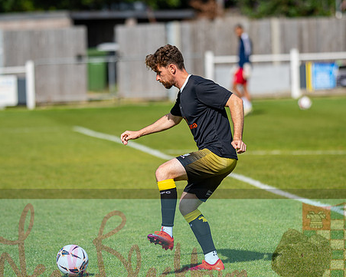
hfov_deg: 6.6
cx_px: 178
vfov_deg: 5.3
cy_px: 163
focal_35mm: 294
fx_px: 3009
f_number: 1.9
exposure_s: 1/3200
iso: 50
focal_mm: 135
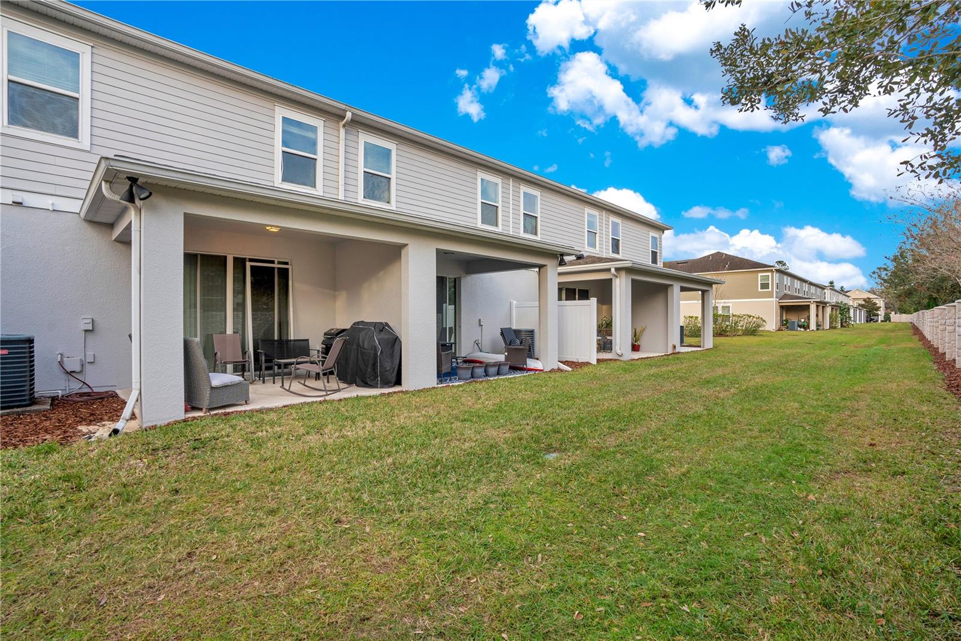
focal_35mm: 16
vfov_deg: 73.7
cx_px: 480
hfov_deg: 96.7
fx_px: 427
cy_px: 320
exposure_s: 1/30
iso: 100
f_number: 8
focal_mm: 16
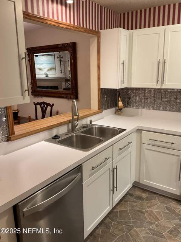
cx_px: 90
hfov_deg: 48.2
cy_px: 121
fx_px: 202
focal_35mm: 29
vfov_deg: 61.7
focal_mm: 3
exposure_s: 1/60
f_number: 1.8
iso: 64
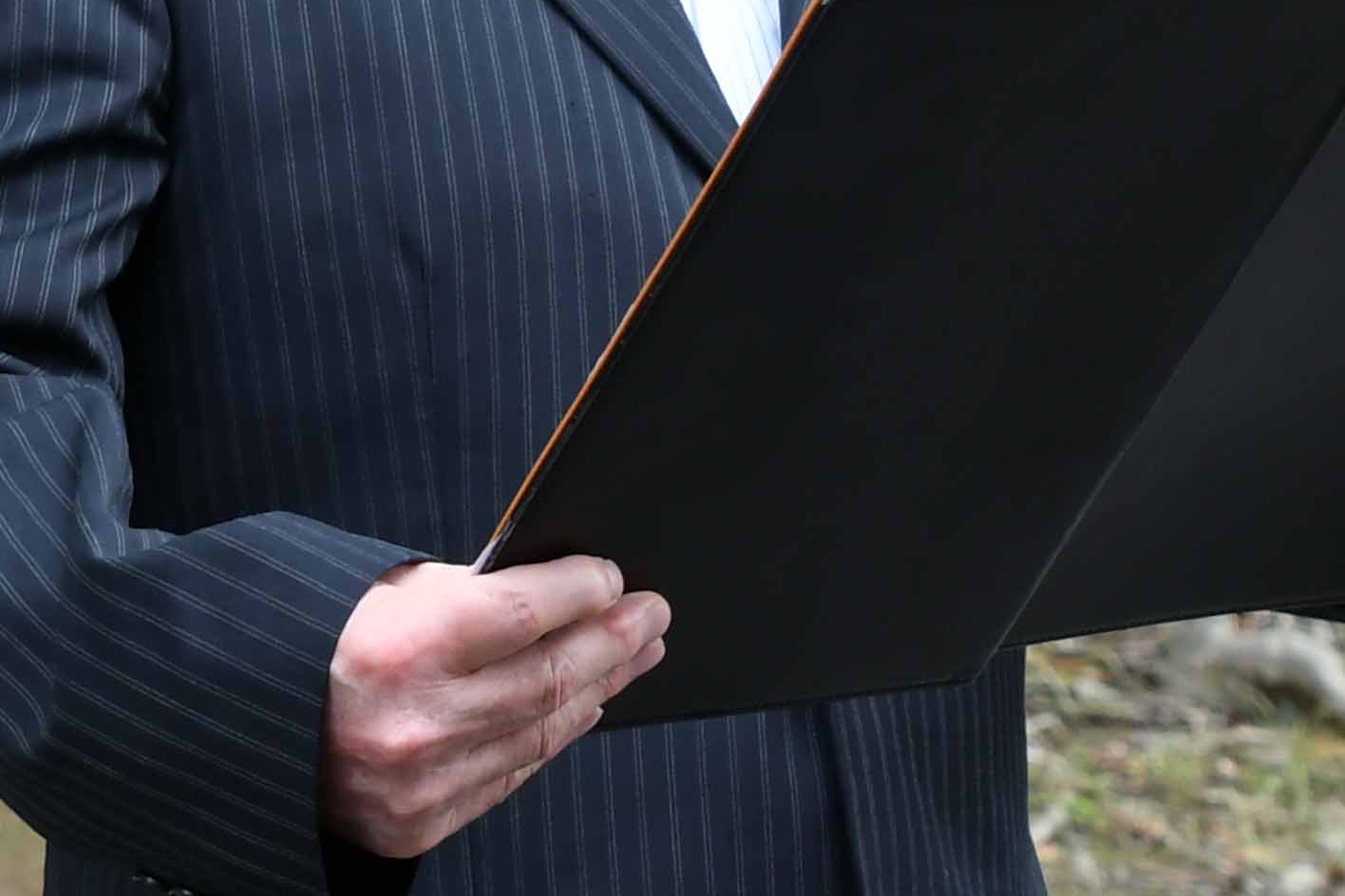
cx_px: 616
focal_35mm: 236
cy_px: -621
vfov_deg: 5.7
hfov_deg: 8.7
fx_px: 8817
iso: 400
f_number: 7.1
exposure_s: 1/250
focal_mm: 40
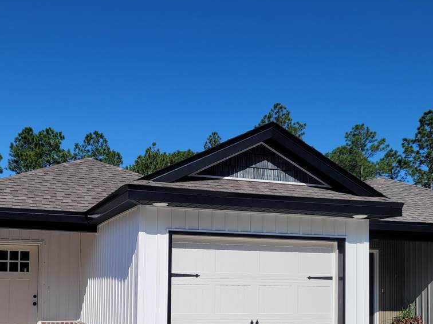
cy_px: 258
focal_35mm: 44
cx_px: 183
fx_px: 550
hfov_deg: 42.8
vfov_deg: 32.0
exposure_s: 1/4939
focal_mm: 5.4
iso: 40
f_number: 1.8
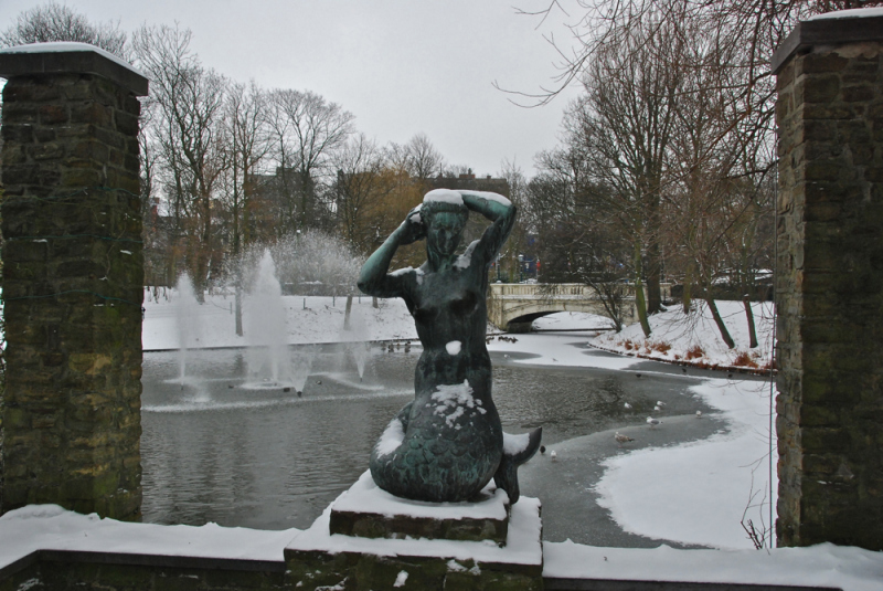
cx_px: 442
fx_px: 810
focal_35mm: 33
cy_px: 296
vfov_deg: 40.0
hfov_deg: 57.2
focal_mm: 22
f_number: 9
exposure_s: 1/100
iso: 640
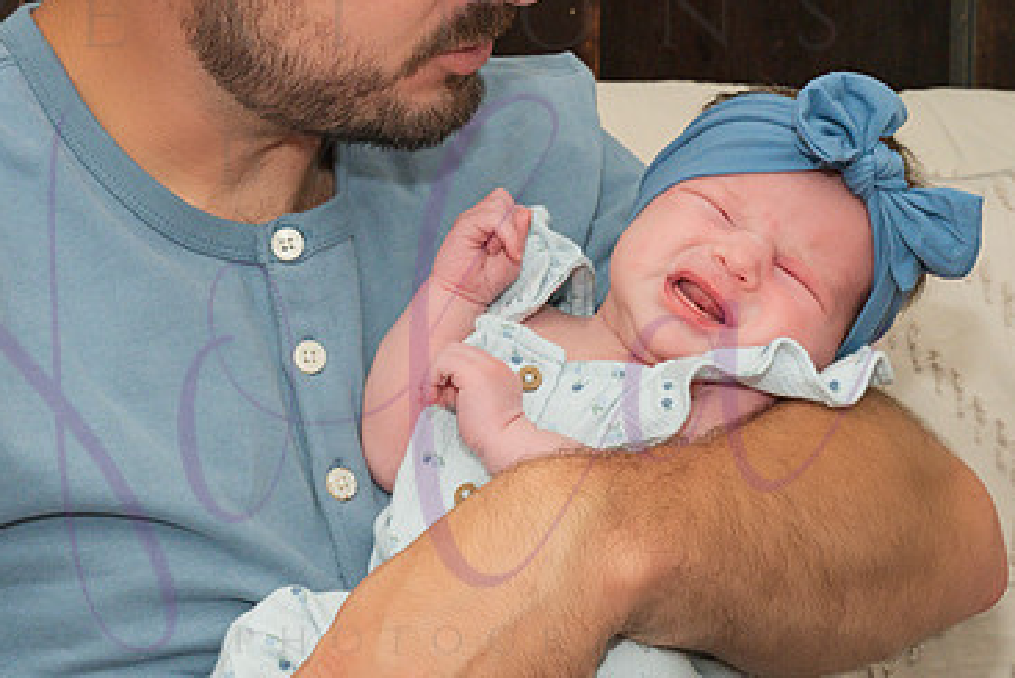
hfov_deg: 17.0
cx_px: 332
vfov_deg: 11.4
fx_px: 3384
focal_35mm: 120
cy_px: 151
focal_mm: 76
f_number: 14
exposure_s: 1/320
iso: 800
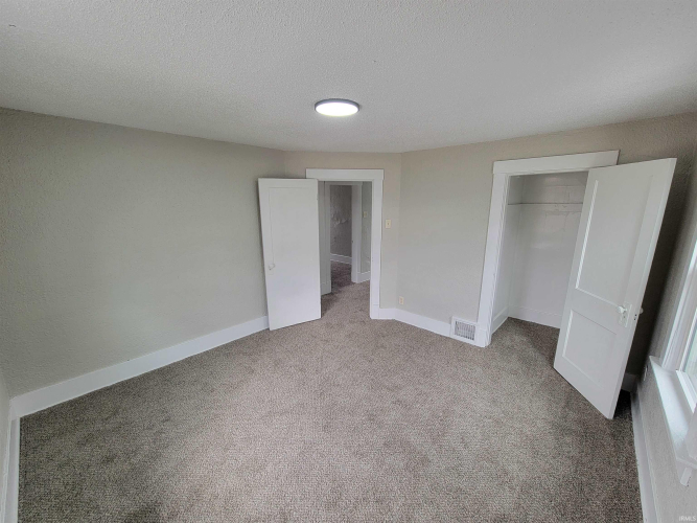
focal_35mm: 13
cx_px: 348
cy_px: 262
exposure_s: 1/60
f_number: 2.2
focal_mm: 2.2
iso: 100
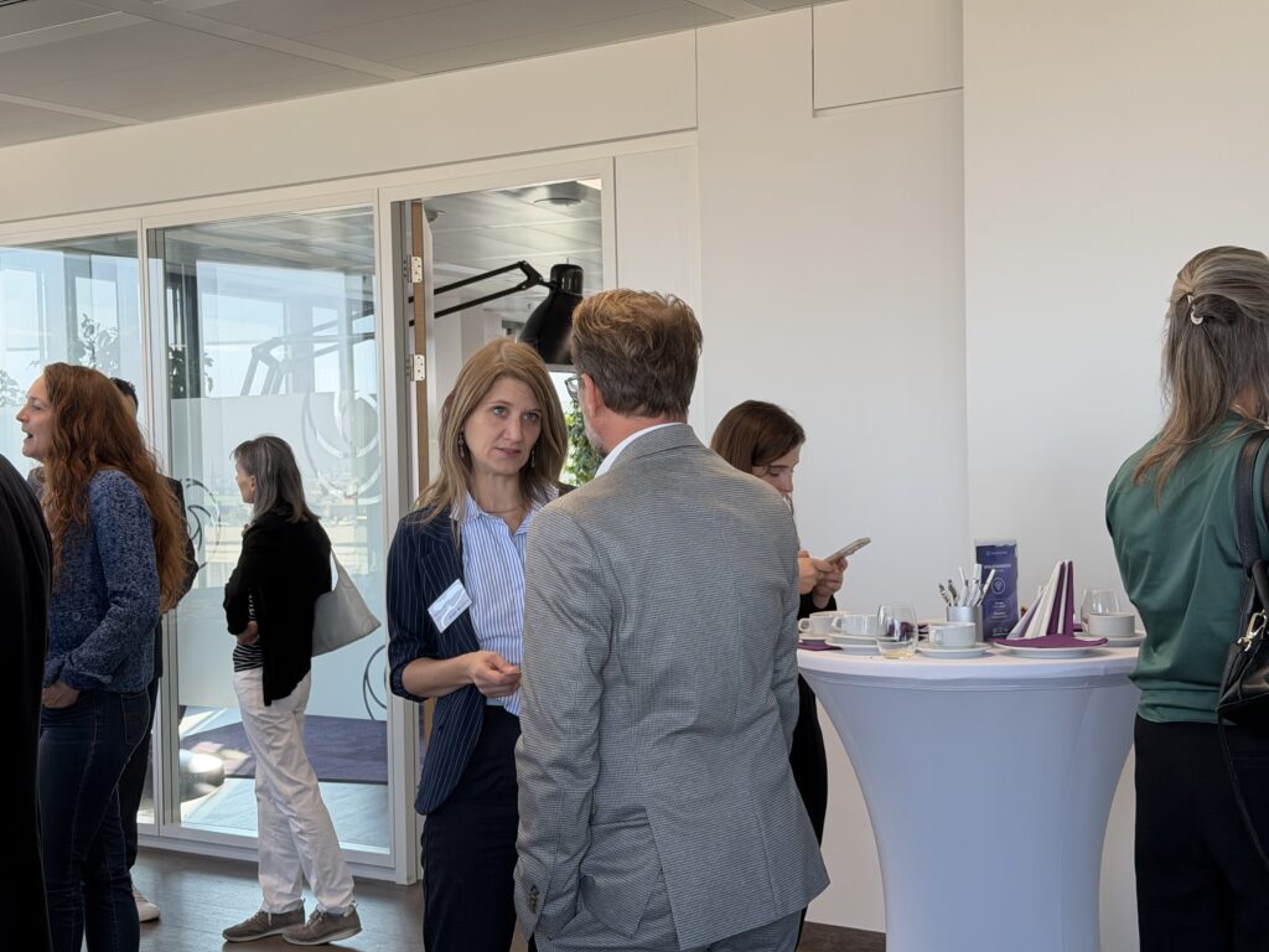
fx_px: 1760
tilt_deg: -1.8
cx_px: 634
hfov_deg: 39.7
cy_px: 476
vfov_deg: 30.3
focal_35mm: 48
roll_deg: +1.3
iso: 64
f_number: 1.78
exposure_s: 1/170
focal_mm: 6.76
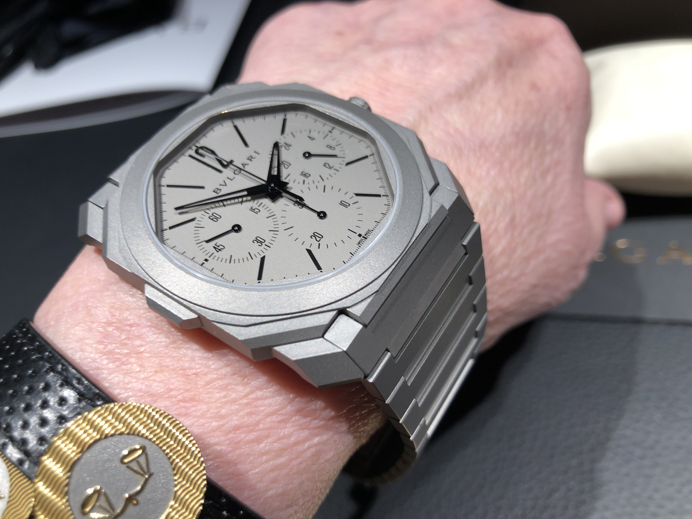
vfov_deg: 49.7
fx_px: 560
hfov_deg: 63.4
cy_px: 260
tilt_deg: -44.3
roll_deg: +17.0
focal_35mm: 28
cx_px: 346
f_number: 1.8
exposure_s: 1/84
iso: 32
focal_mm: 3.99
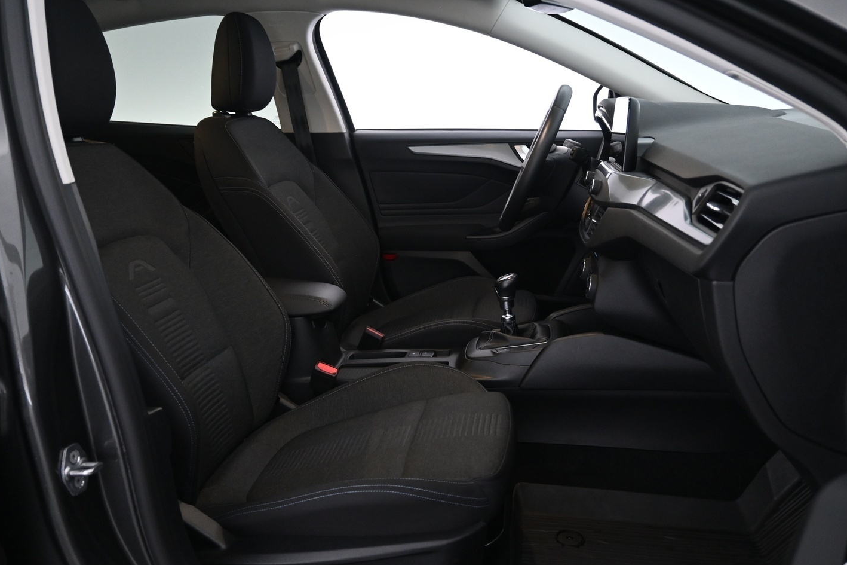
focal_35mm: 33
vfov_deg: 40.4
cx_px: 401
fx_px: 766
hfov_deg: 57.8
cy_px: 294
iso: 1250
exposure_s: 1/30
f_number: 3.8
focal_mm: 19
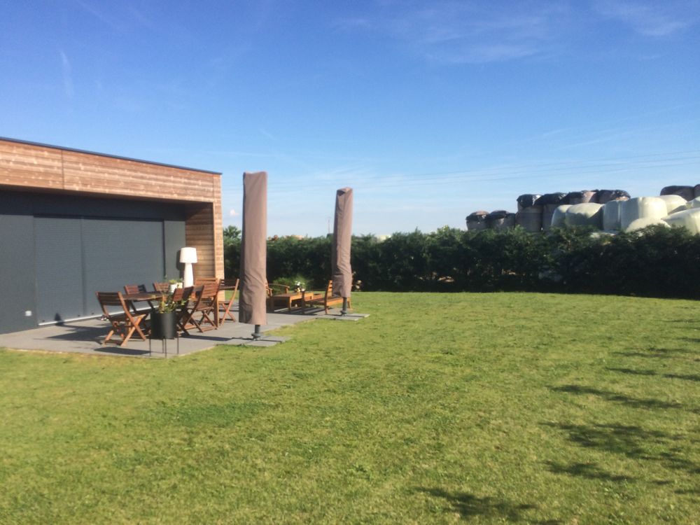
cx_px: 350
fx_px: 586
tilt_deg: -3.3
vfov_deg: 48.2
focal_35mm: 29
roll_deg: +0.9
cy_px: 262
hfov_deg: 61.7
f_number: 2.2
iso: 32
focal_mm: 4.15
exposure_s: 1/1642
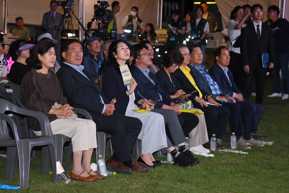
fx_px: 963
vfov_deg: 11.4
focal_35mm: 120
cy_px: 96
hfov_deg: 17.1
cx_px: 144
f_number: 6.3
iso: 1600
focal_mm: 120
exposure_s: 1/250
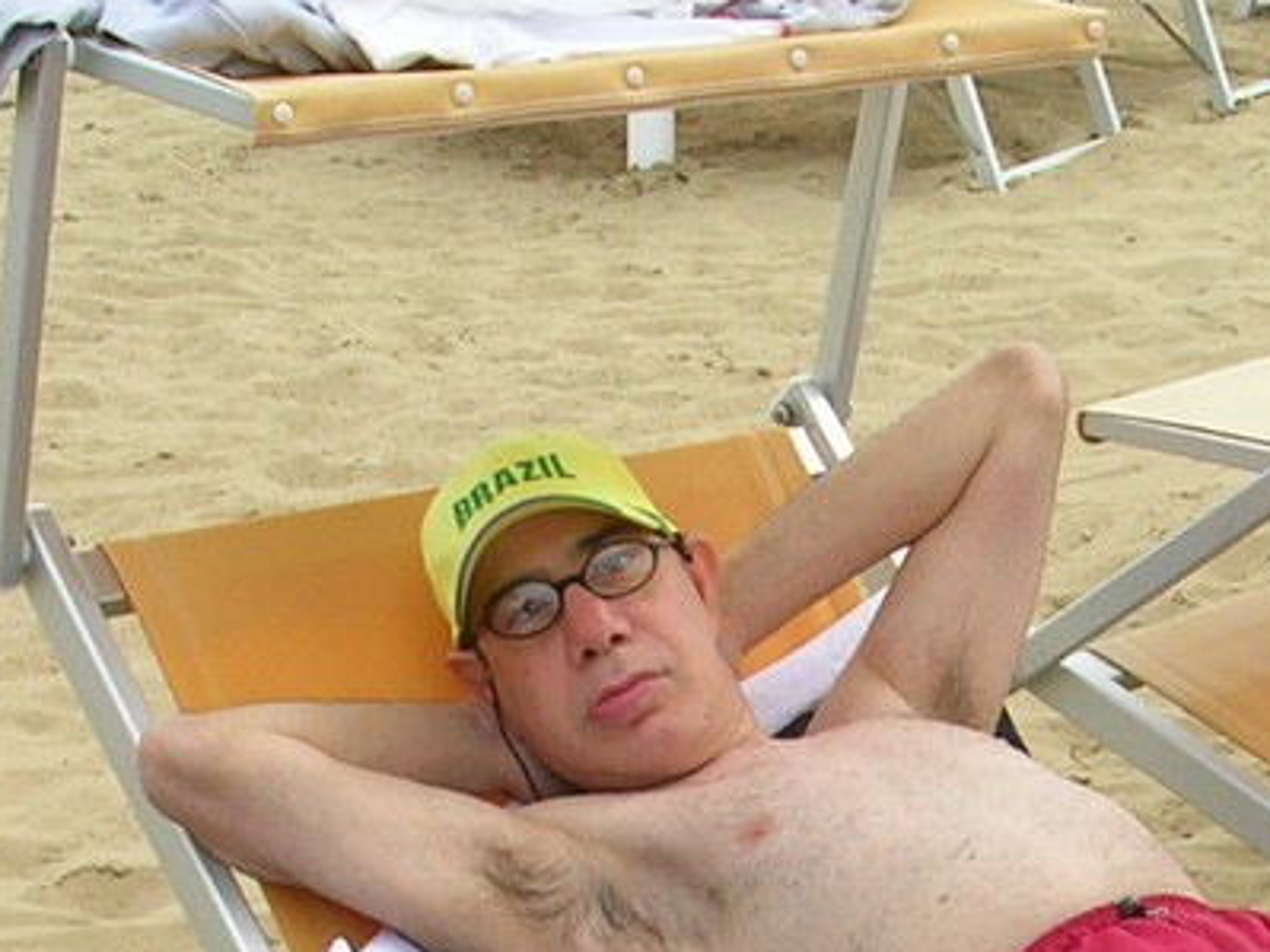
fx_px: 4328
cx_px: 1162
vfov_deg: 12.2
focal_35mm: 118
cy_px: 1216
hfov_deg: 16.5
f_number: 6.1
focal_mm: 7.1
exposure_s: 1/147
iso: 50
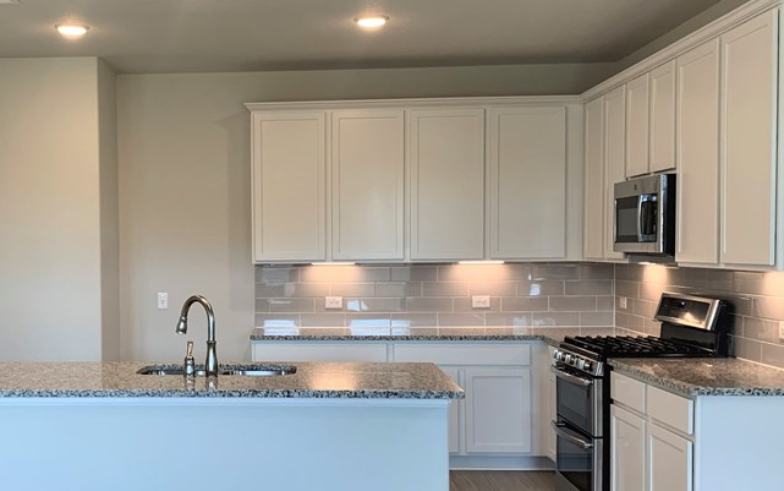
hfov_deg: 44.4
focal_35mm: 44
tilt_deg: -1.9
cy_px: 298
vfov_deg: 29.2
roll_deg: -0.5
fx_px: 940
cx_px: 246
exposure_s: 1/120
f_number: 1.8
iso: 100
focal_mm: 4.25
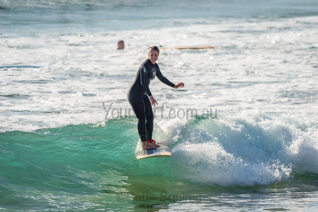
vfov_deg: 2.8
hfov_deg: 4.1
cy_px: 106
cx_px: 159
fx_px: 4417
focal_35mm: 500
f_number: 5.6
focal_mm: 500
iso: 125
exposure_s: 1/2000
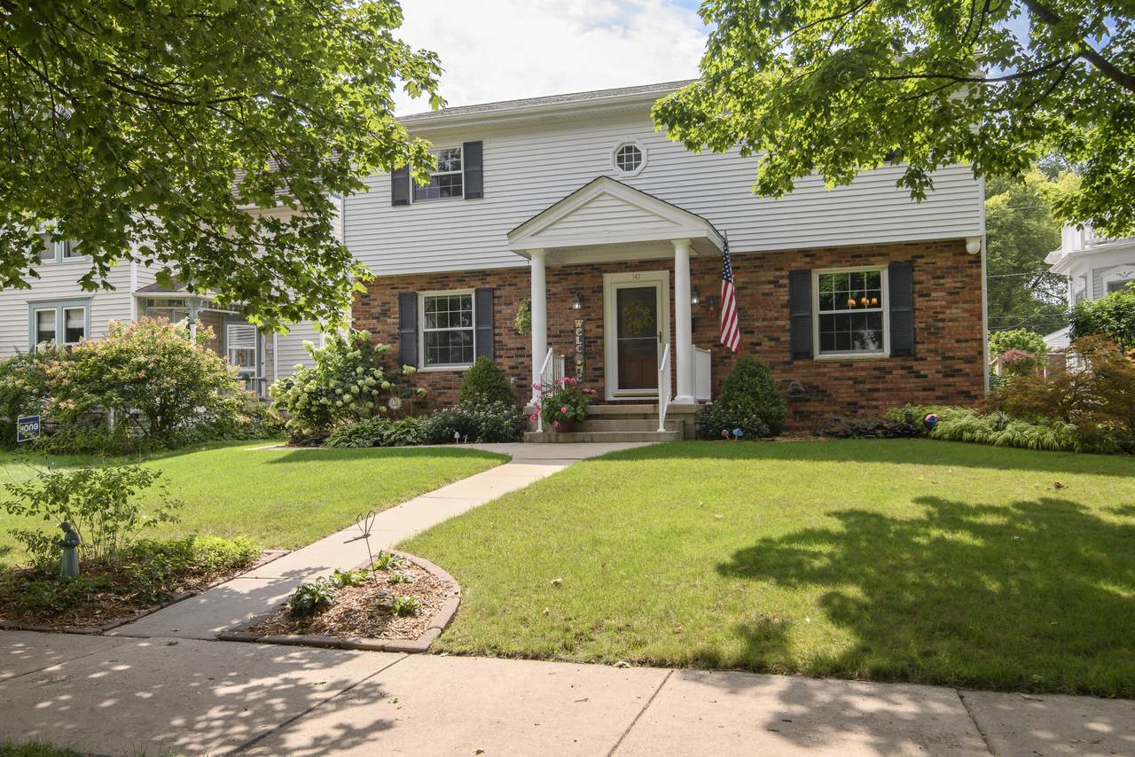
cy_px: 378
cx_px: 568
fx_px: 946
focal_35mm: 30
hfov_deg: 61.9
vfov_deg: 43.6
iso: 400
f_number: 8
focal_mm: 30
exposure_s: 1/200
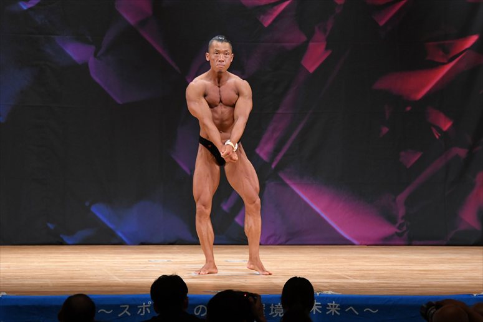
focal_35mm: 225
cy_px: 161
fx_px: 3017
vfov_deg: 6.1
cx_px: 242
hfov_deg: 9.2
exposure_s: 1/400
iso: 3200
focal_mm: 150
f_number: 5.6
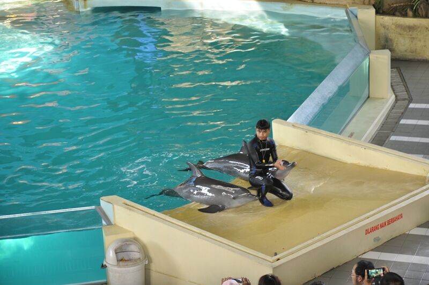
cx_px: 214
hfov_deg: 19.5
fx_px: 1249
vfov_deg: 13.0
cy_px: 142
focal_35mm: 105
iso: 200
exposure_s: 1/20
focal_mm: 70
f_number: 4.5
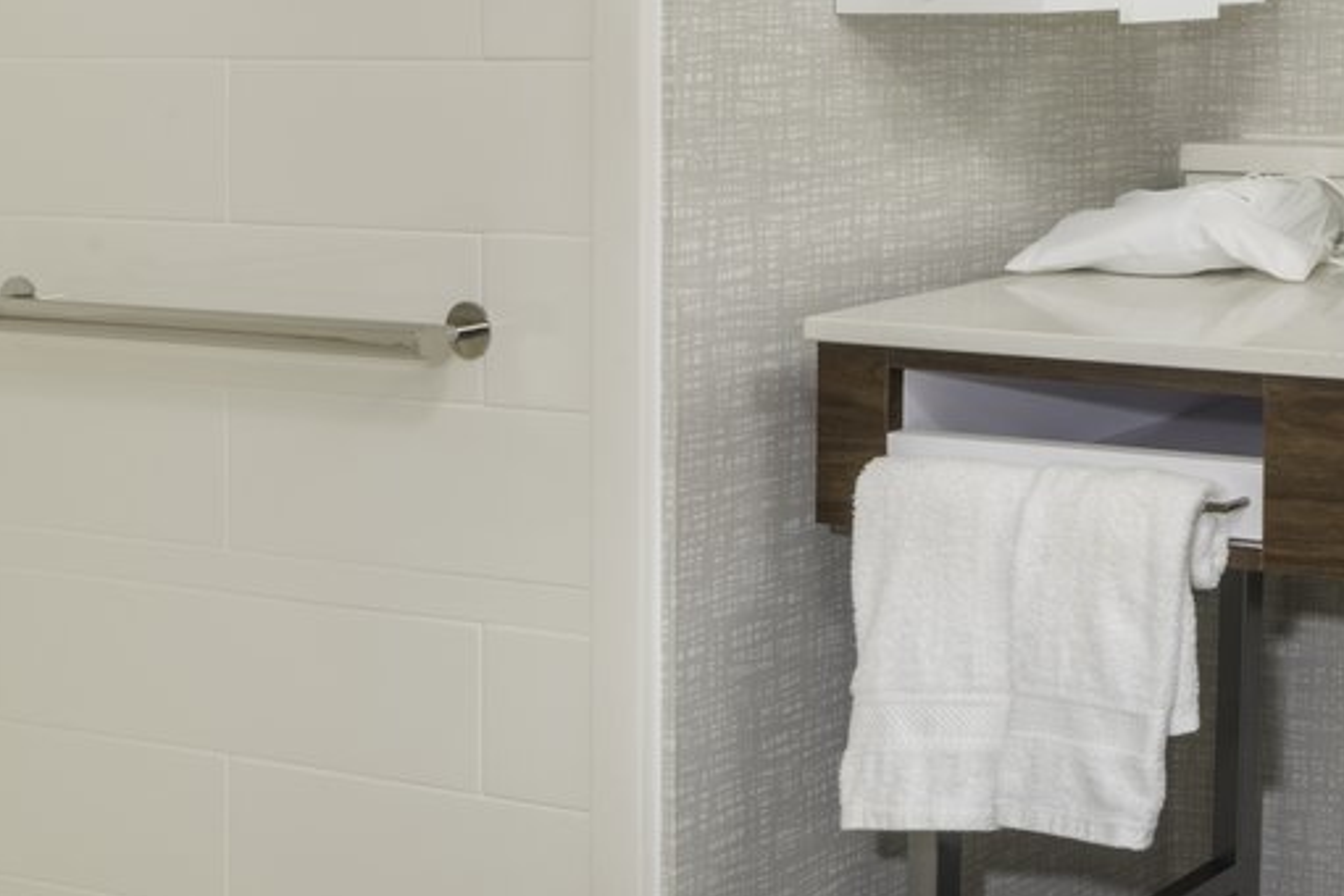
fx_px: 2353
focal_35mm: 63
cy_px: 297
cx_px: 1783
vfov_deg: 21.5
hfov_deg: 26.6
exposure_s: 1/160
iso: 100
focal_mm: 18
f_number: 18
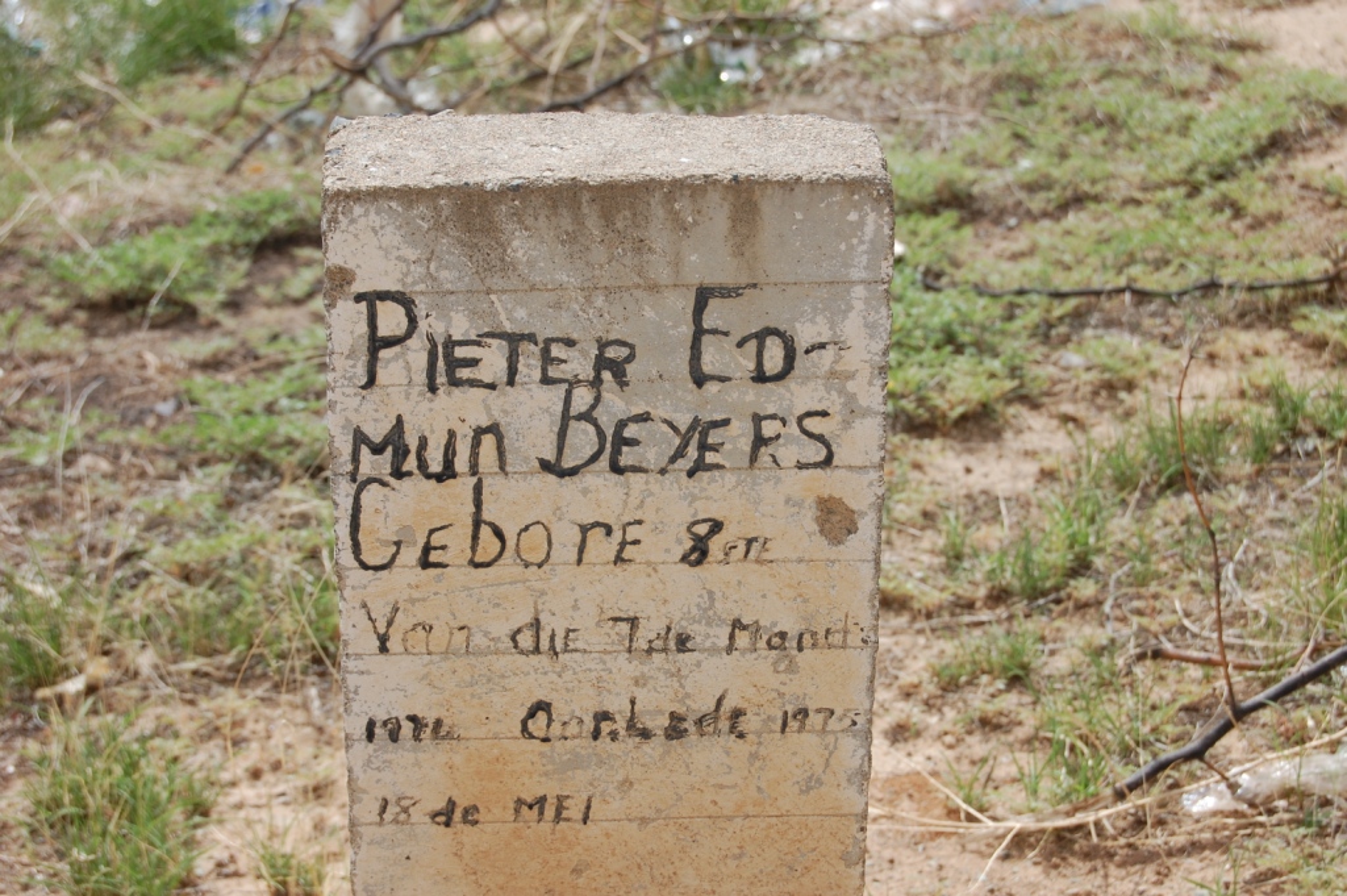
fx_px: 3084
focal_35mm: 82
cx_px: 674
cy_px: 448
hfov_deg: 24.6
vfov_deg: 16.5
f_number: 9
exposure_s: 1/320
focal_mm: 55
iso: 200
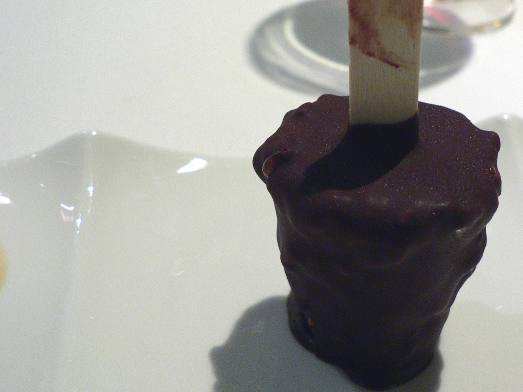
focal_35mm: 36
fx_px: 544
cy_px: 196
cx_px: 262
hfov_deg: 51.4
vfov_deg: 39.7
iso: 100
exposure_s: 1.3
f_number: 2.8
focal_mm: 6
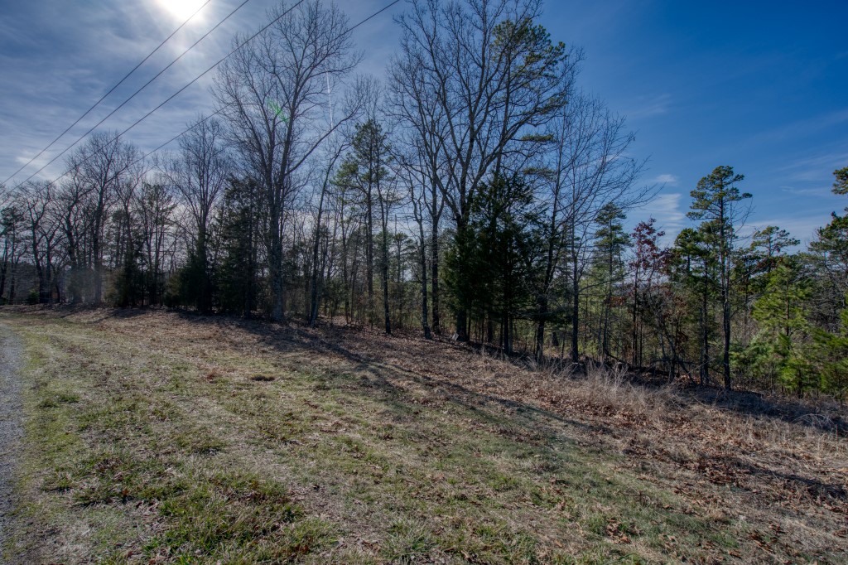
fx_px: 377
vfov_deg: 73.7
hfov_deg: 96.8
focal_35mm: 16
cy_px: 282
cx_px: 424
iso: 100
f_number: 5.6
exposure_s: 1/80
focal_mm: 16
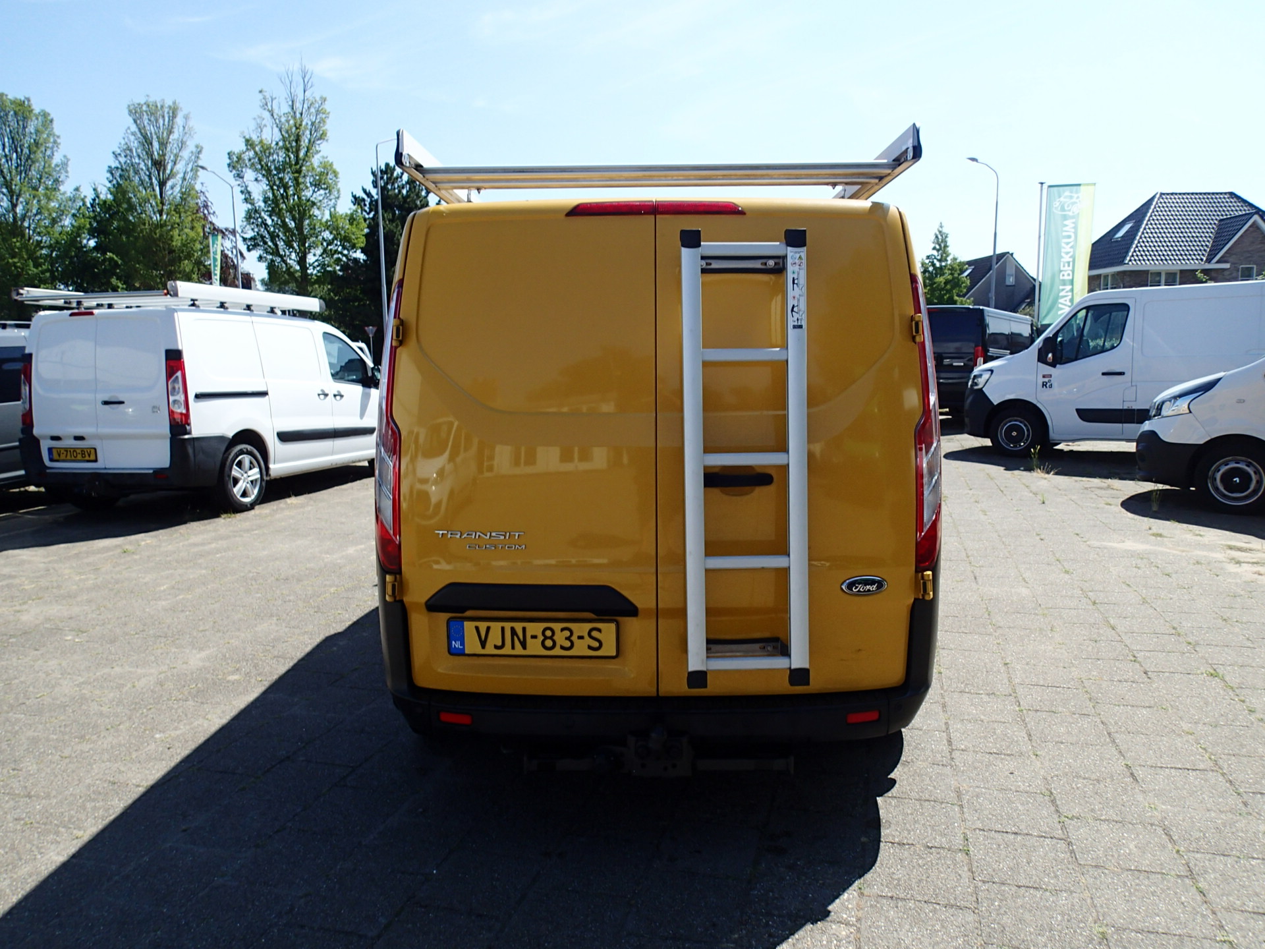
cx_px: 632
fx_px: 914
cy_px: 474
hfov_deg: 69.4
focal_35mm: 25
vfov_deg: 54.9
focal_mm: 4.5
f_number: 8
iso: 100
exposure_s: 1/160
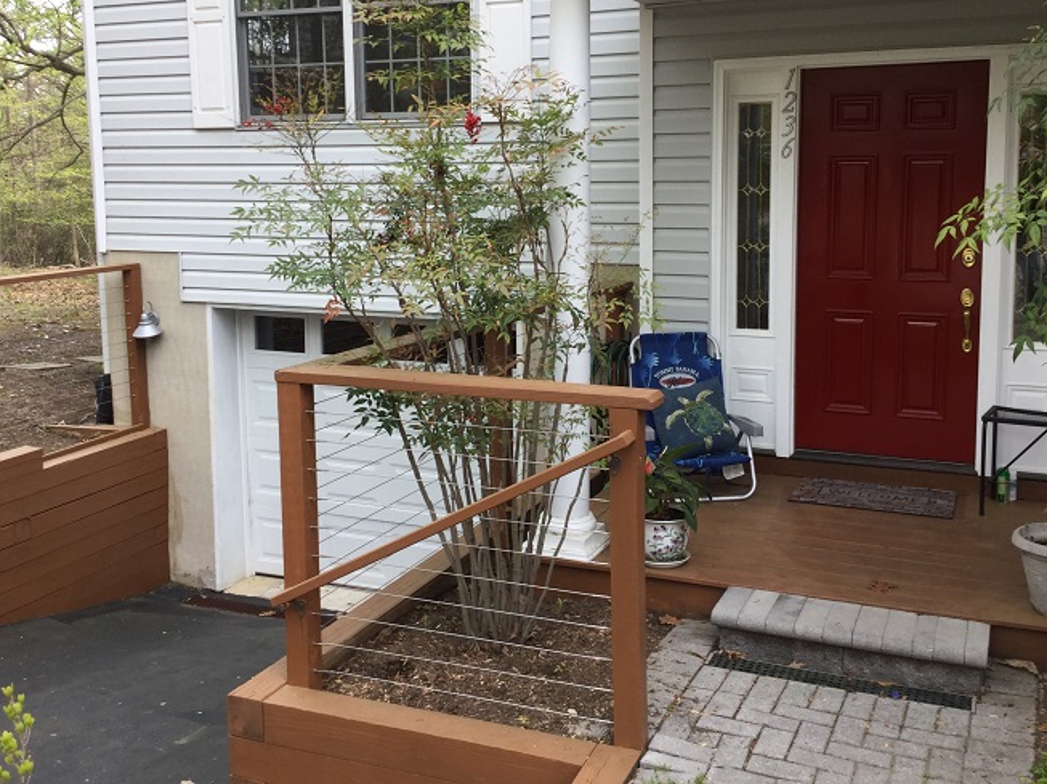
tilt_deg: -6.3
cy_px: 305
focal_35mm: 38
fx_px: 1149
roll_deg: -0.6
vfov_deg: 37.5
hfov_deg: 49.0
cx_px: 524
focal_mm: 3.3
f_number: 2.4
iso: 25
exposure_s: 1/146
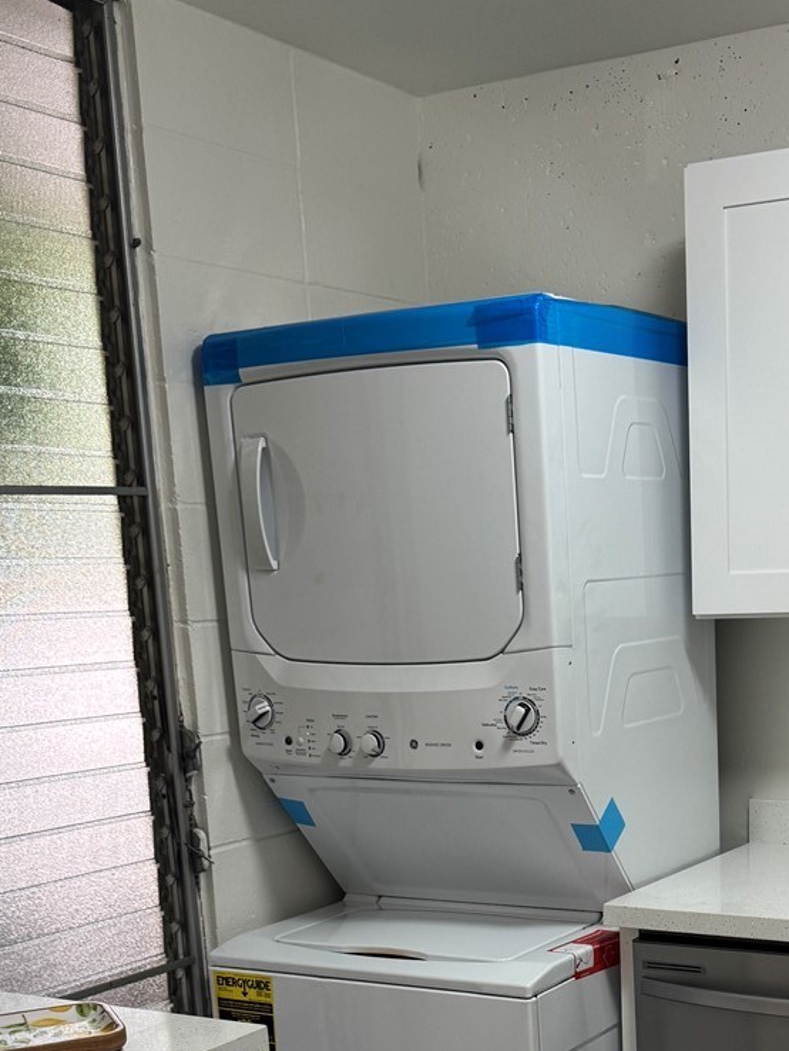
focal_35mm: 52
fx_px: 1579
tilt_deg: -12.6
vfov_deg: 35.1
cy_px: 909
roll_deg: +2.5
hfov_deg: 27.6
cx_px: 600
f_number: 1.78
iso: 100
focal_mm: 6.76
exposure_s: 1/60
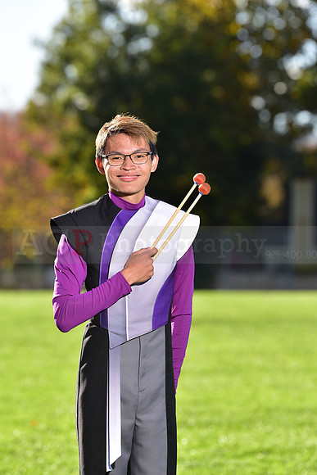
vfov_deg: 10.3
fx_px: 2640
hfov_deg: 6.9
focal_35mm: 200
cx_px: 158
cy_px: 238
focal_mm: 200
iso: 80
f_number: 5
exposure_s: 1/250
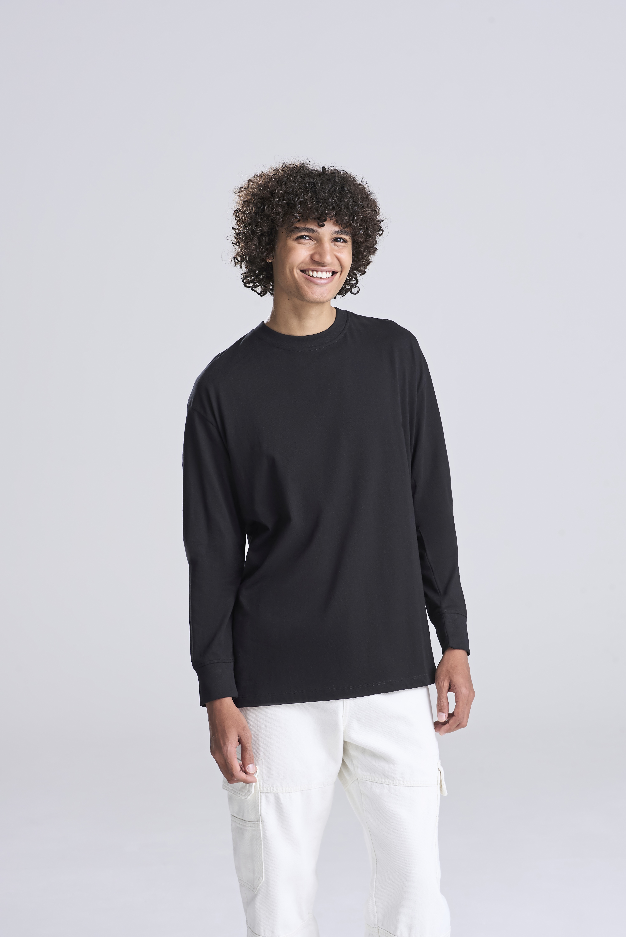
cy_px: 468
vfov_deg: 19.4
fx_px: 2736
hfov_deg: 13.1
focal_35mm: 105
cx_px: 313
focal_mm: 105
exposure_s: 1/160
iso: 400
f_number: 10
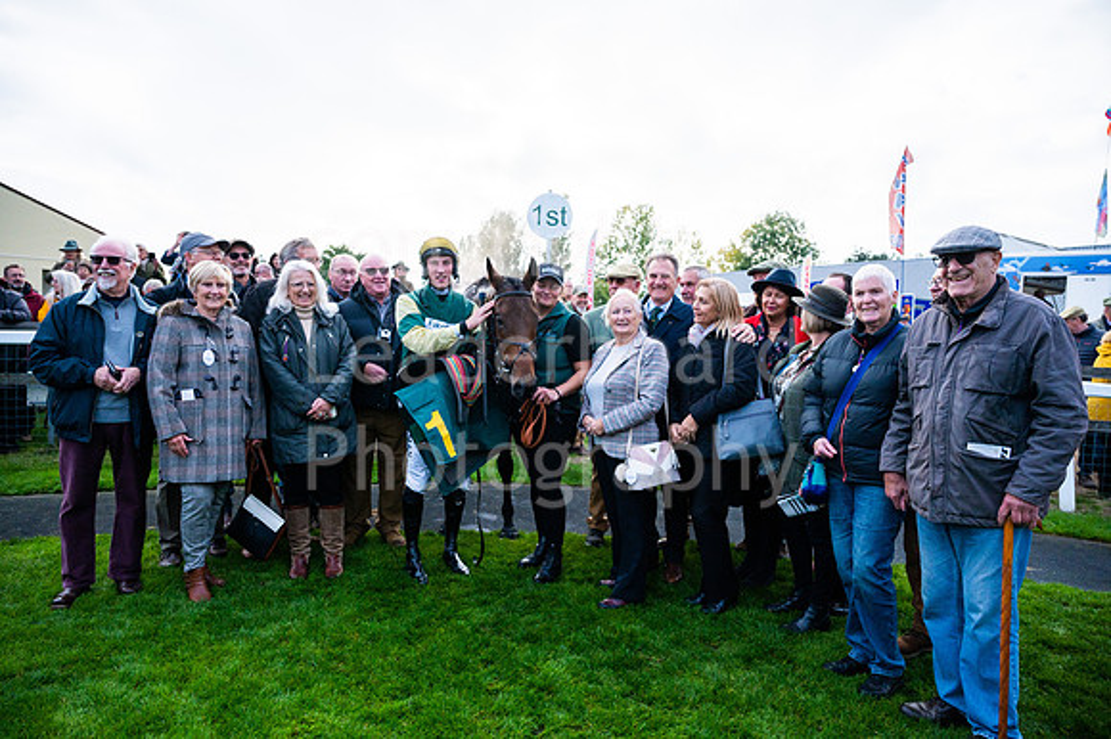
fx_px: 747
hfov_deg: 73.3
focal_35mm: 24
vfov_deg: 52.7
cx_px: 556
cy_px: 370
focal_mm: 24
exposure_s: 1/4000
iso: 500
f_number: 4
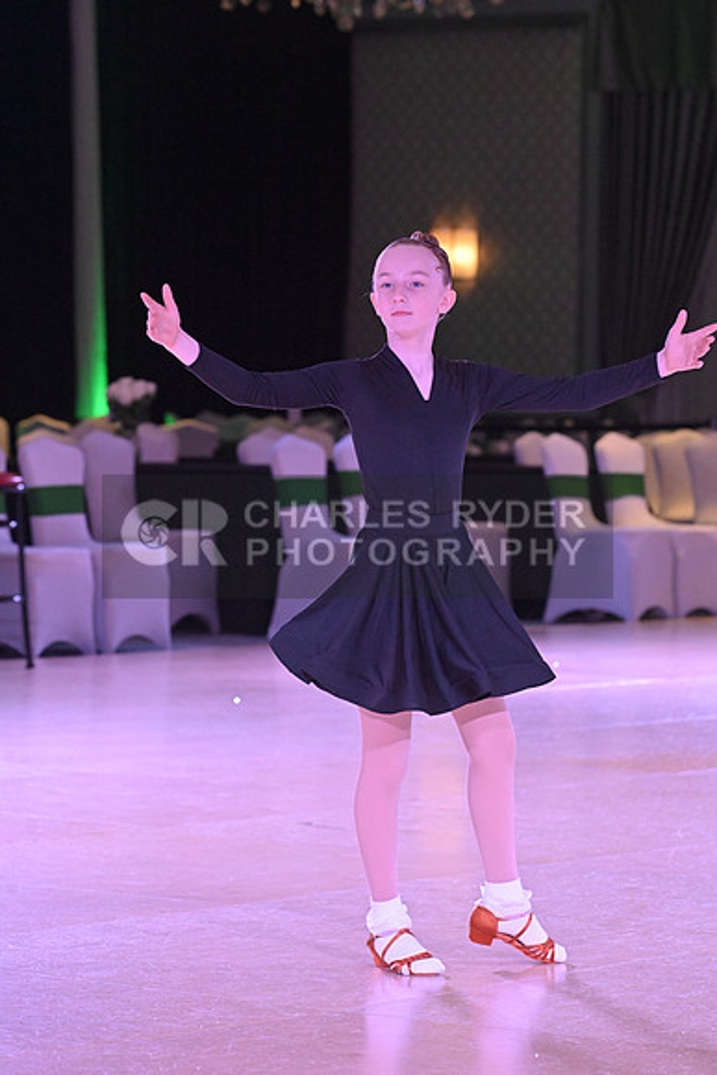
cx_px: 358
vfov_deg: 13.7
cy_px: 538
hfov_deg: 9.2
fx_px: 4478
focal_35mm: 150
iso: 5000
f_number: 7.1
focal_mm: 150
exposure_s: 1/400
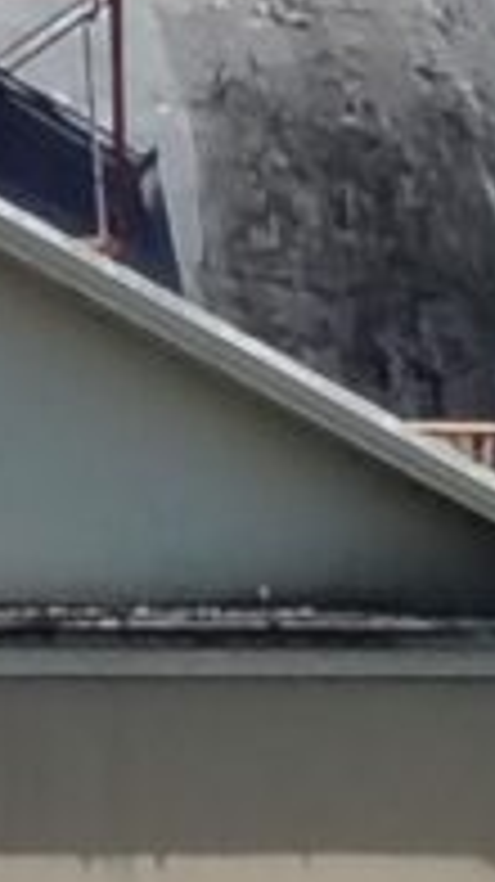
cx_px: -513
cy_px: -92
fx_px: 21294
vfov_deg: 2.4
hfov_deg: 1.3
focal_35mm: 911
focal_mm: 5.25
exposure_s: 1/954
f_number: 1.75
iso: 100
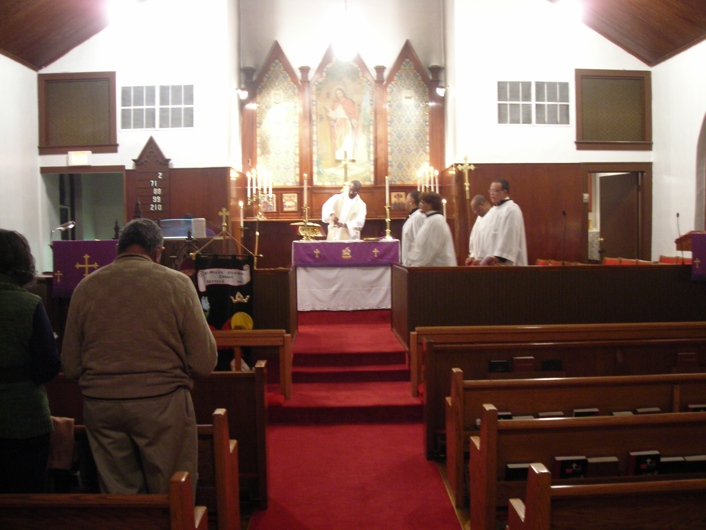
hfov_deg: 47.9
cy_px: 267
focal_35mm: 39
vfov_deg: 36.8
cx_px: 356
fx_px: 795
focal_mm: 6.3
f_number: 3.2
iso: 200
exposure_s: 1/2.6
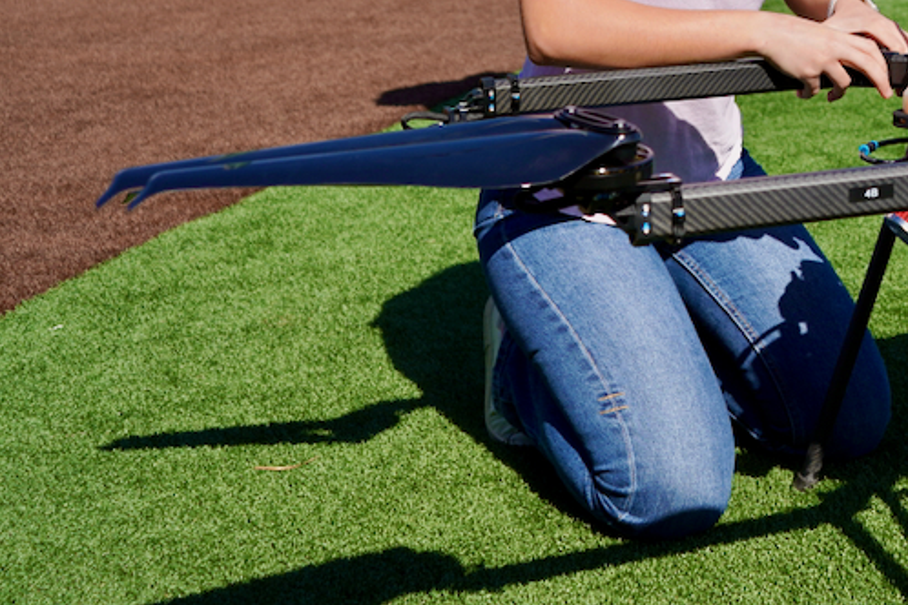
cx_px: 996
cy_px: -138
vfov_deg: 17.9
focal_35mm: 72
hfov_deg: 26.0
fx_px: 1816
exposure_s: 1/1000
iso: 100
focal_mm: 28
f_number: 4.5
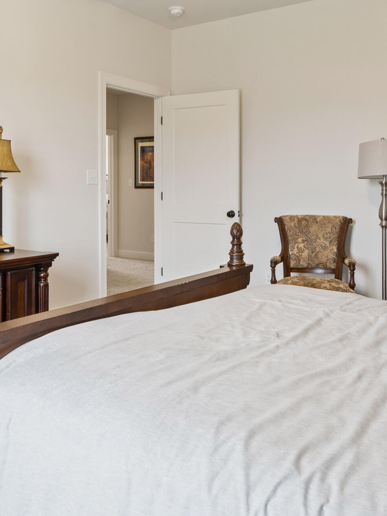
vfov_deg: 53.2
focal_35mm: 34
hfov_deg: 41.8
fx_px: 507
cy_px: 184
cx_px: 205
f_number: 9
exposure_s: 1/6
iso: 800
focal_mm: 16
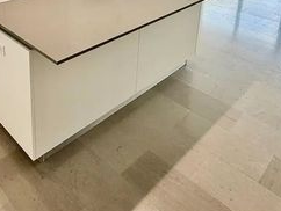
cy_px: -22
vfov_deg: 33.6
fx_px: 301
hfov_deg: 48.7
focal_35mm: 37
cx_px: 81
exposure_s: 1/120
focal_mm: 2.22
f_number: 2.2
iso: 80
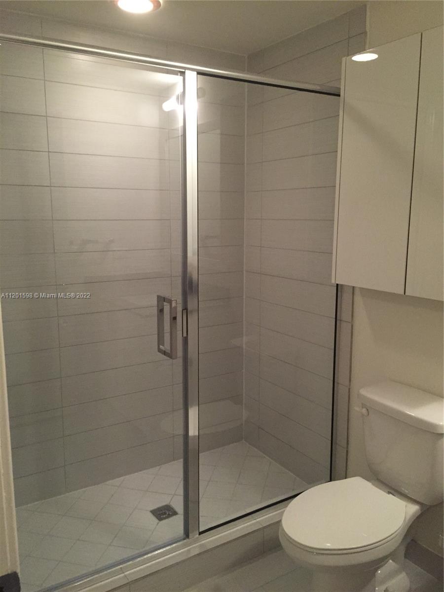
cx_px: 222
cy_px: 296
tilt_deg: -10.3
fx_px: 496
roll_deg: -0.1
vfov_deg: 61.7
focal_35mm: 29
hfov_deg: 48.2
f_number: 2.2
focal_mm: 4.15
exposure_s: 1/30
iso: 200
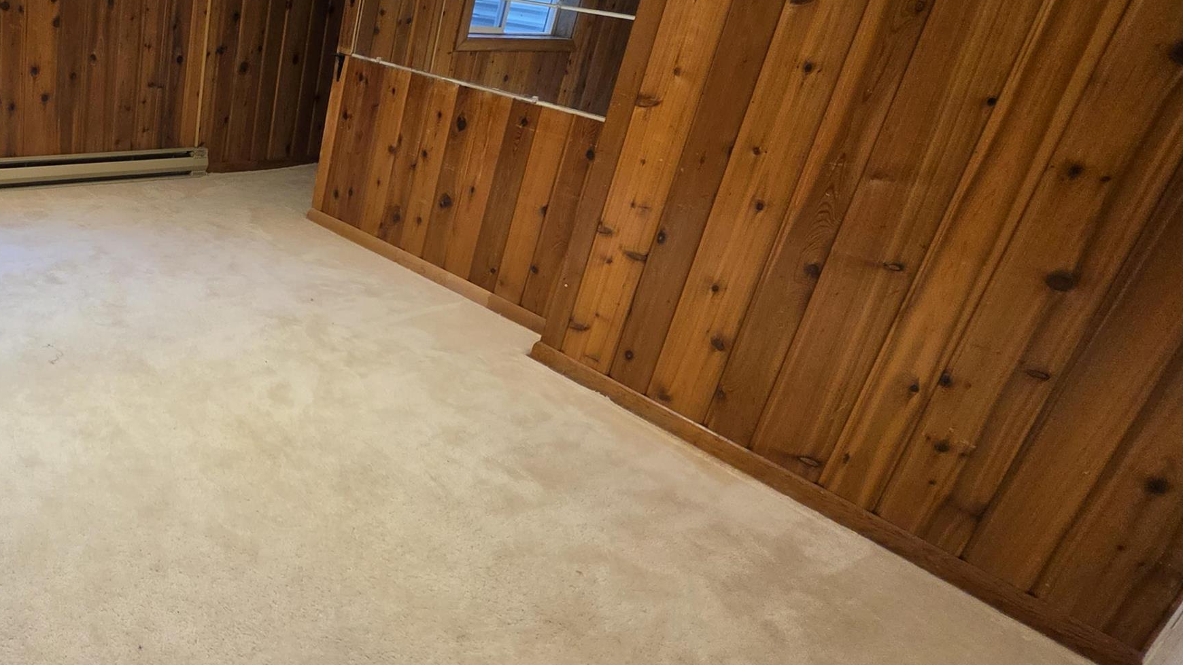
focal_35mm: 25
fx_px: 784
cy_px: 240
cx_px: 176
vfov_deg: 45.5
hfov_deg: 64.7
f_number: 1.9
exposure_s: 1/120
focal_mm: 2.2
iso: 250
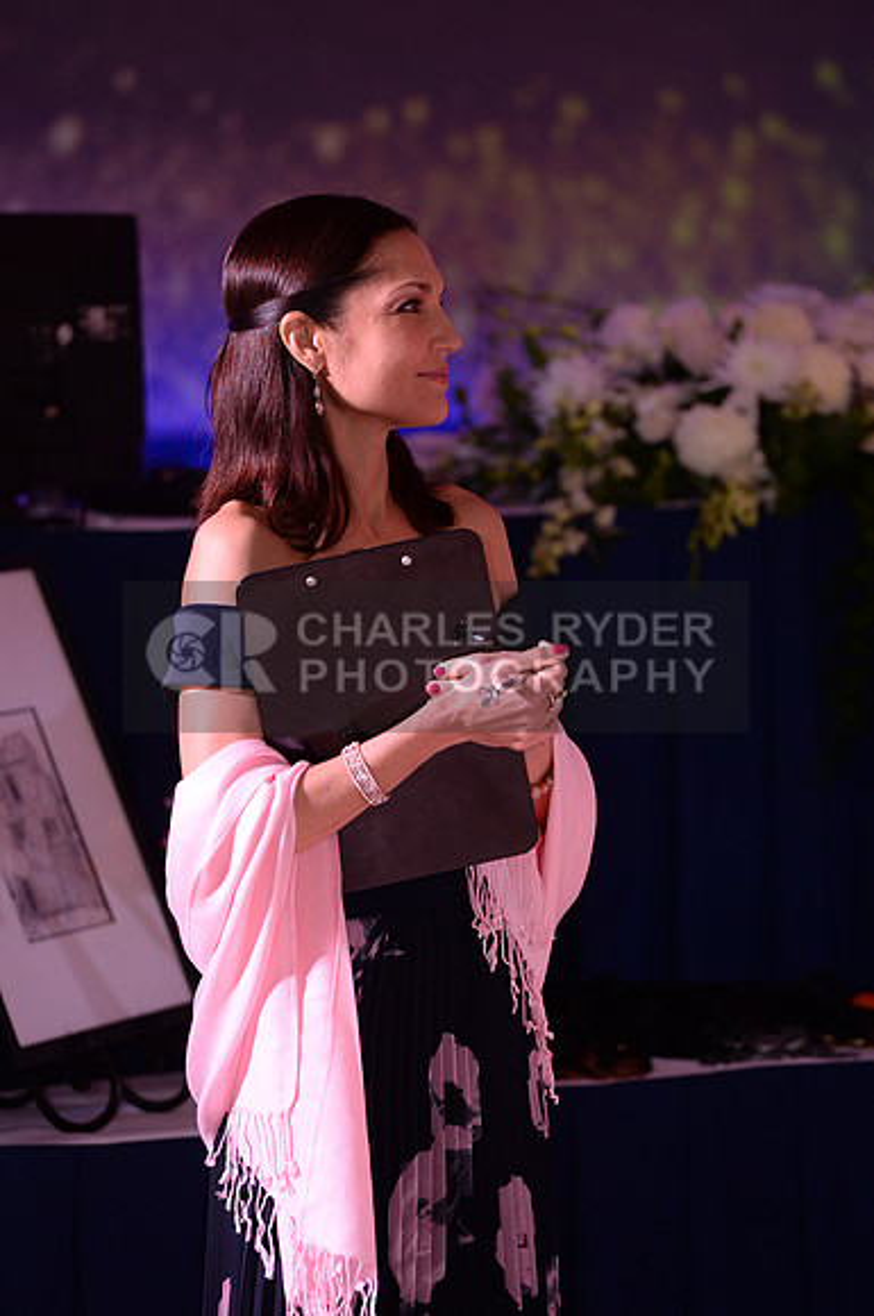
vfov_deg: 10.3
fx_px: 7305
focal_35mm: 200
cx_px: 437
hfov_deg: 6.8
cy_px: 658
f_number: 3.5
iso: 1600
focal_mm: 200
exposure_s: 1/250
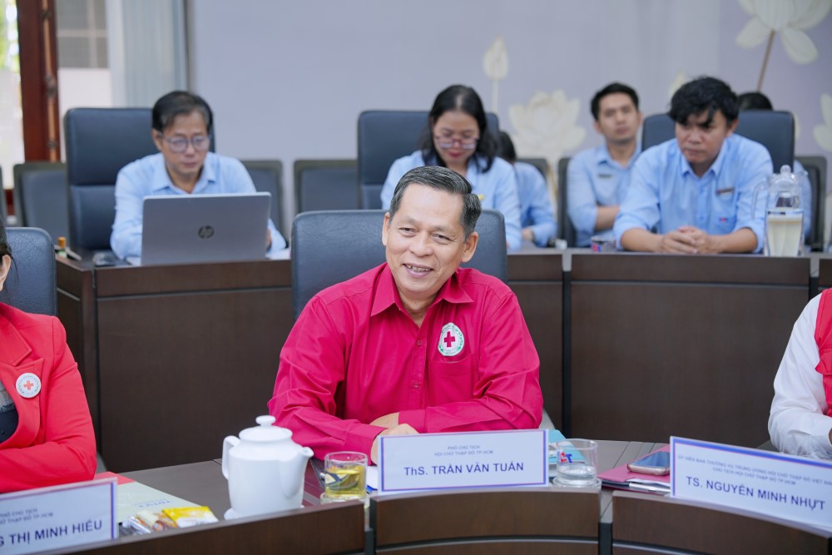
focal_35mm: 70
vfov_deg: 19.5
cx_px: 416
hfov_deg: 28.8
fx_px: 1618
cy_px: 278
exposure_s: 1/100
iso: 320
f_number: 2.8
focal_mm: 70
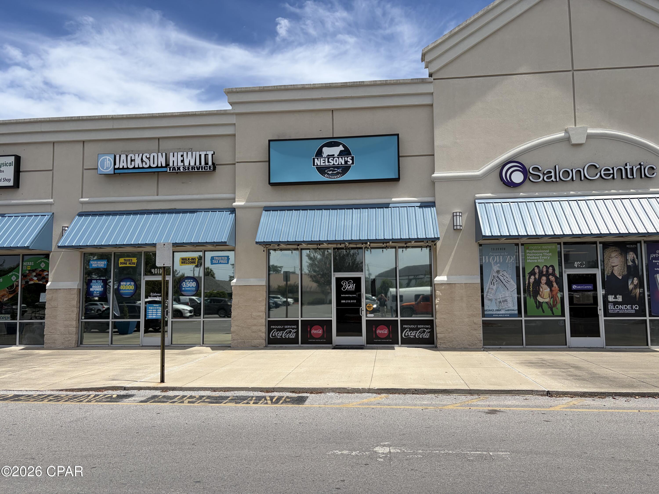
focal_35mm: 26
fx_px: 495
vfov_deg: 53.1
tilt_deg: +5.5
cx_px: 330
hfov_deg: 67.3
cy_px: 247
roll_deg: +0.8
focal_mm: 5.96
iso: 50
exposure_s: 1/4608
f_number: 1.6
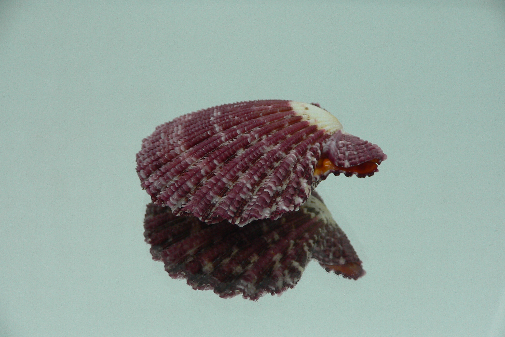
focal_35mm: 37
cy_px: 175
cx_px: 250
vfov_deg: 35.9
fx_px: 519
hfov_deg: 51.9
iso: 100
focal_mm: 4.6
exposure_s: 1/60
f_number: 2.8
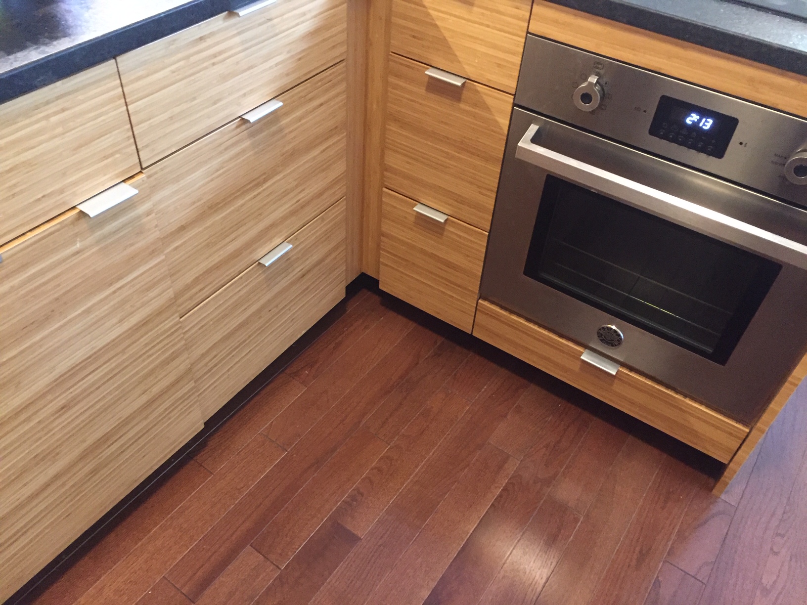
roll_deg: -4.3
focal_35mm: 29
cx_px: 404
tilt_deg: -44.6
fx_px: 676
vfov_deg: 48.2
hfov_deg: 61.7
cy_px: 302
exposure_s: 1/15
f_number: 2.2
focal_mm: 4.15
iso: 250
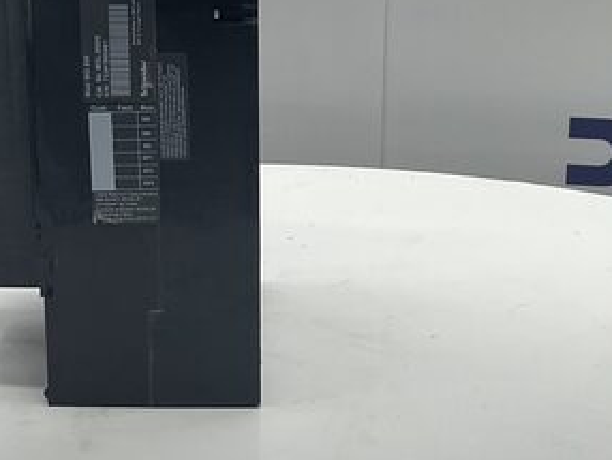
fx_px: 1433
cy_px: 184
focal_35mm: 81
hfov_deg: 24.1
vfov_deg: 18.2
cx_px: 263
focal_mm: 3
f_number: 1.8
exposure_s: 1/208
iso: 16
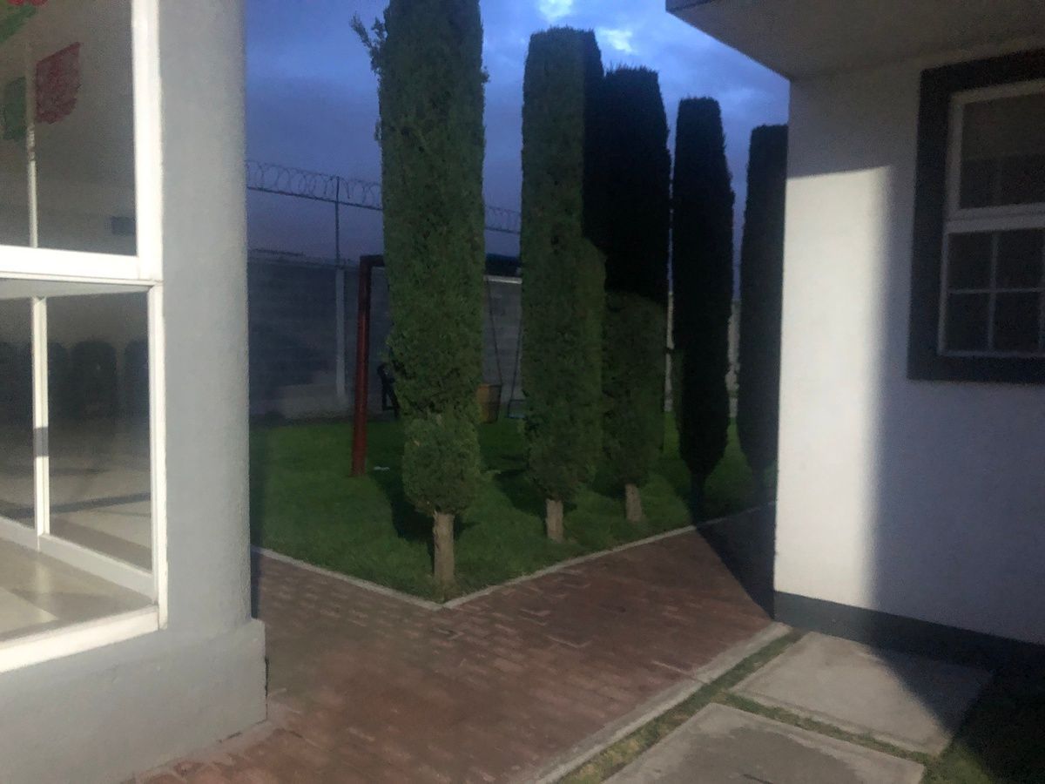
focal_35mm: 28
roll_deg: +1.2
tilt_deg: -5.6
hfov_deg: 63.4
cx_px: 522
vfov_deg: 49.7
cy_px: 392
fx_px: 845
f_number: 1.8
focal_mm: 4
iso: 125
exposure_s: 1/4
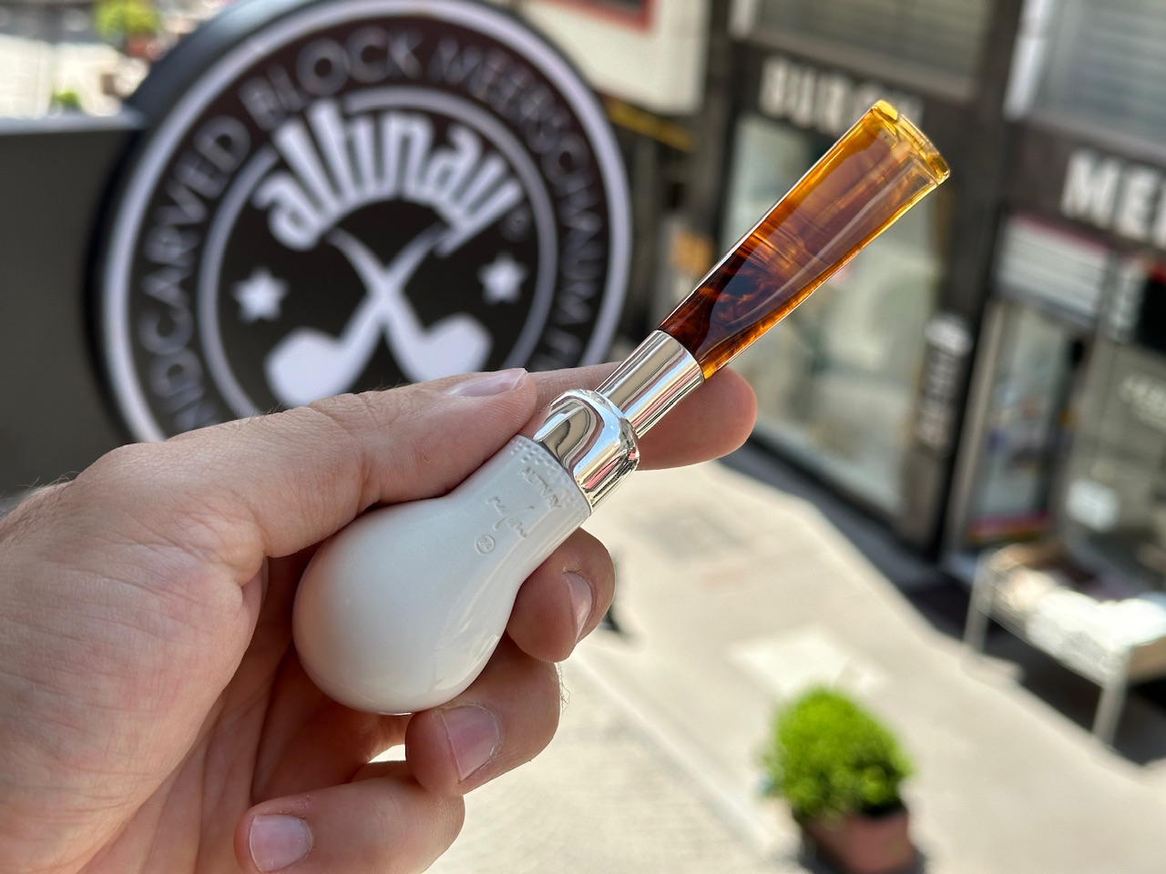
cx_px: 583
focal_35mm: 48
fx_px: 1617
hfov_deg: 39.7
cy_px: 437
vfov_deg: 30.3
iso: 64
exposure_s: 1/1376
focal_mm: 6.86
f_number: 1.78
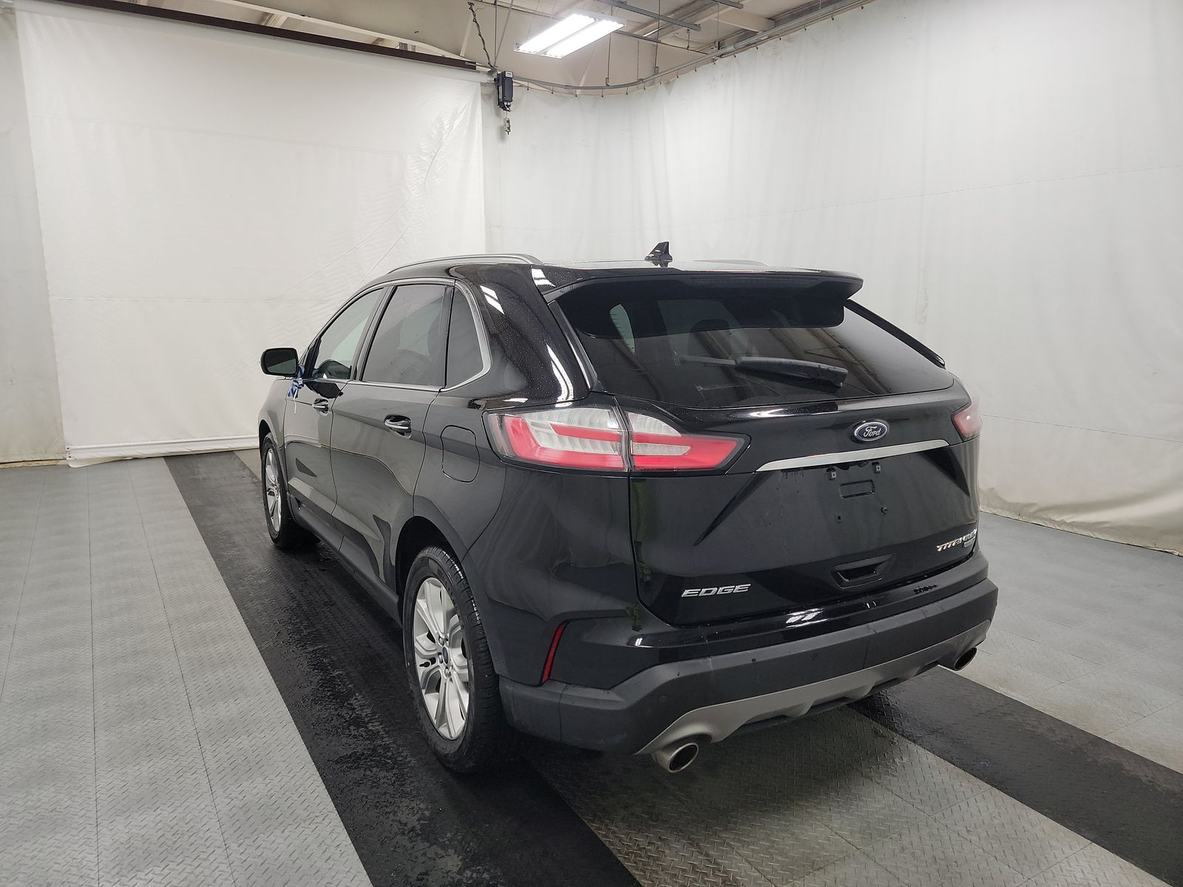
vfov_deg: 56.8
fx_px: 820
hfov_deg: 71.6
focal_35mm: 24
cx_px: 592
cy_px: 444
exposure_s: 1/59
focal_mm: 6.7
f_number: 1.8
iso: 220
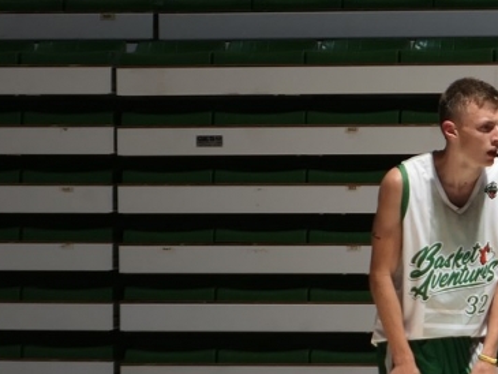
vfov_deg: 4.3
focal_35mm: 342
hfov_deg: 5.8
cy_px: 310
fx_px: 4922
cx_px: 430
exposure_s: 1/640
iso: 125
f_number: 2.8
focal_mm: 26.4
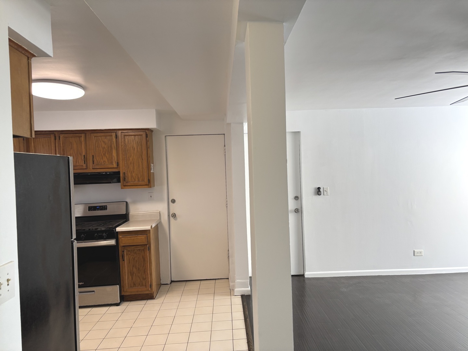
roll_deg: +1.7
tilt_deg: +0.2
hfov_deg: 67.3
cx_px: 234
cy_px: 176
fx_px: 352
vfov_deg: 53.1
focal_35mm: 26
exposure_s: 1/120
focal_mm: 5.96
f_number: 1.6
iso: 80
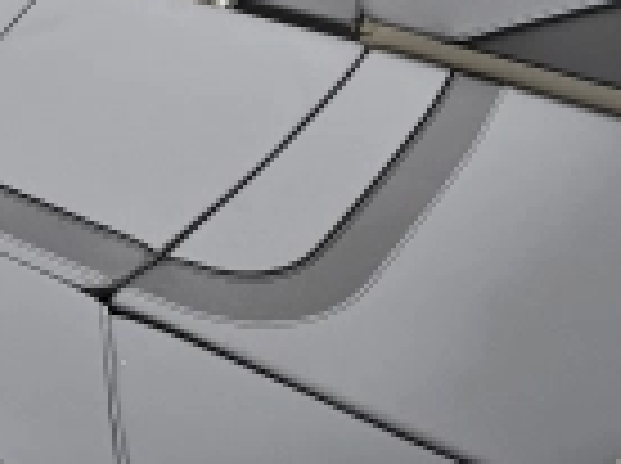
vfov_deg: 24.4
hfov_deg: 34.0
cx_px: 18
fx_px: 931
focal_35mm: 52
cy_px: -137
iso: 64
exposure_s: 1/50
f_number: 2.2
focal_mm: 2.2
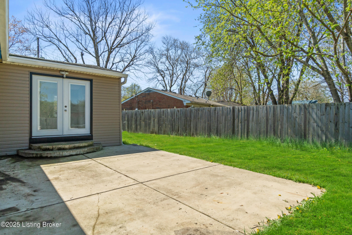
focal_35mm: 20
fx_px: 191
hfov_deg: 85.4
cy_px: 118
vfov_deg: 63.2
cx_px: 176
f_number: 9
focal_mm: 13
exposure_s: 1/800
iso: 400
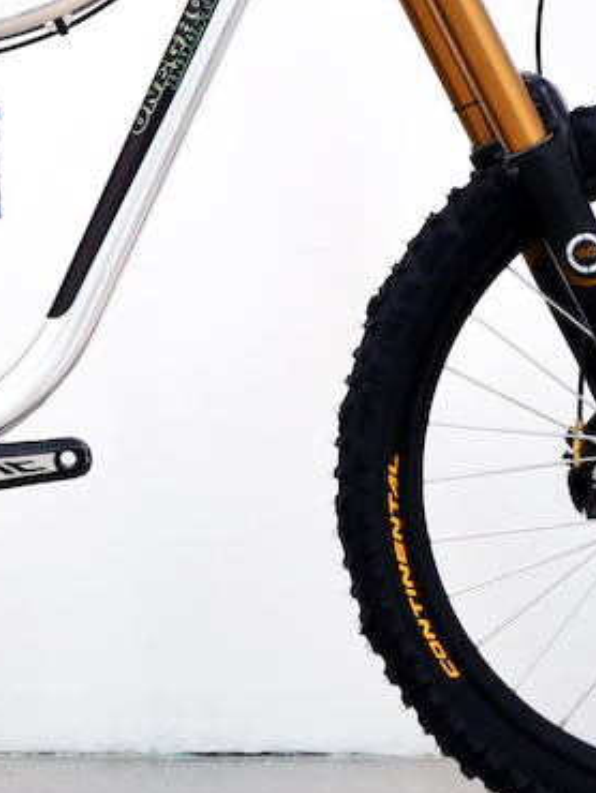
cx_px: 39
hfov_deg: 6.8
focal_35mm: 219
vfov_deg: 9.0
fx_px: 5029
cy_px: 267
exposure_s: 1/15
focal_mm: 55
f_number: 5.6
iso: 200
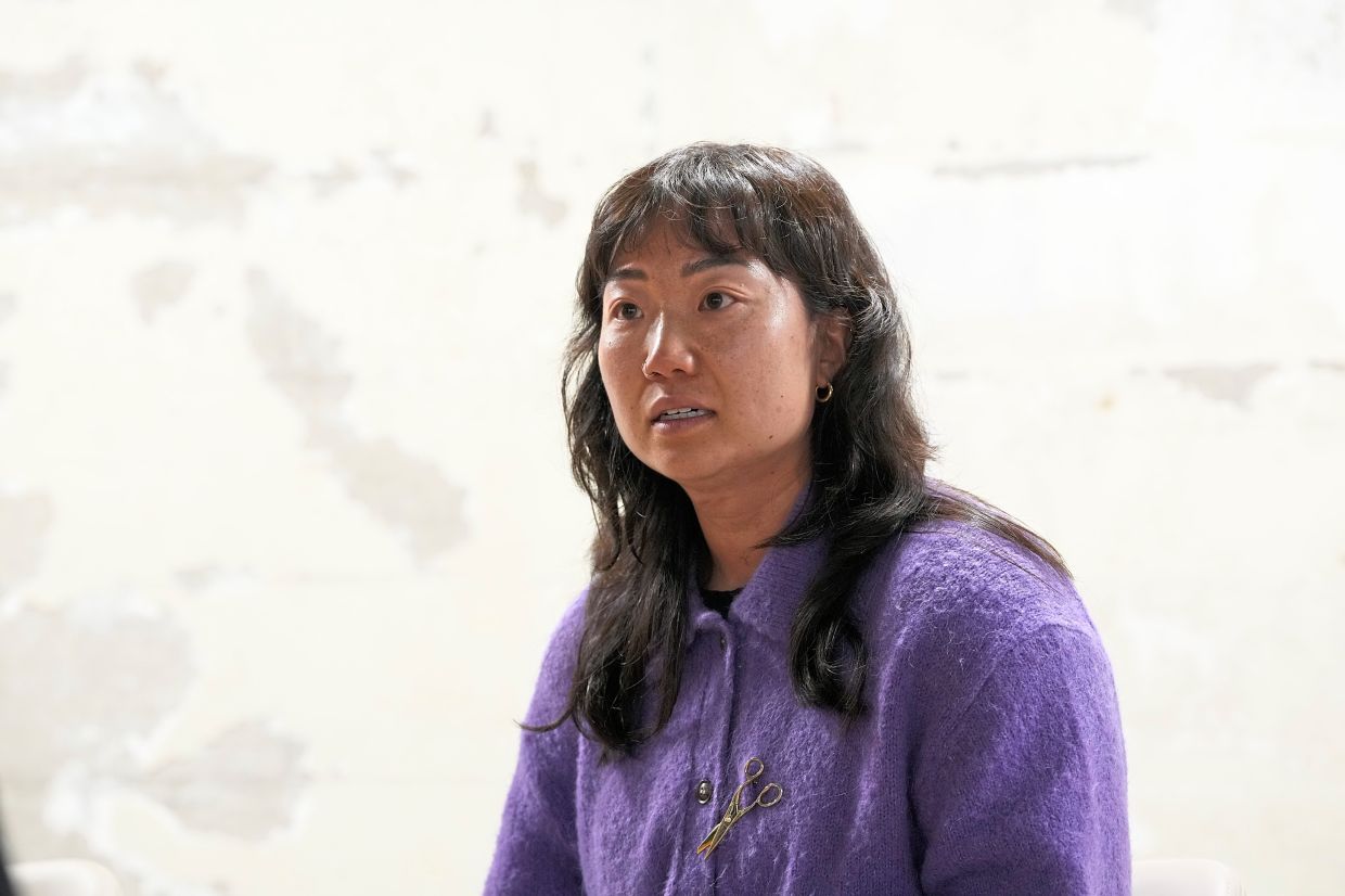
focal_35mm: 127
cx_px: 672
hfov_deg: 16.1
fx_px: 4743
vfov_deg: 10.8
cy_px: 448
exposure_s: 1/125
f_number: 4.5
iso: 4000
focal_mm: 127
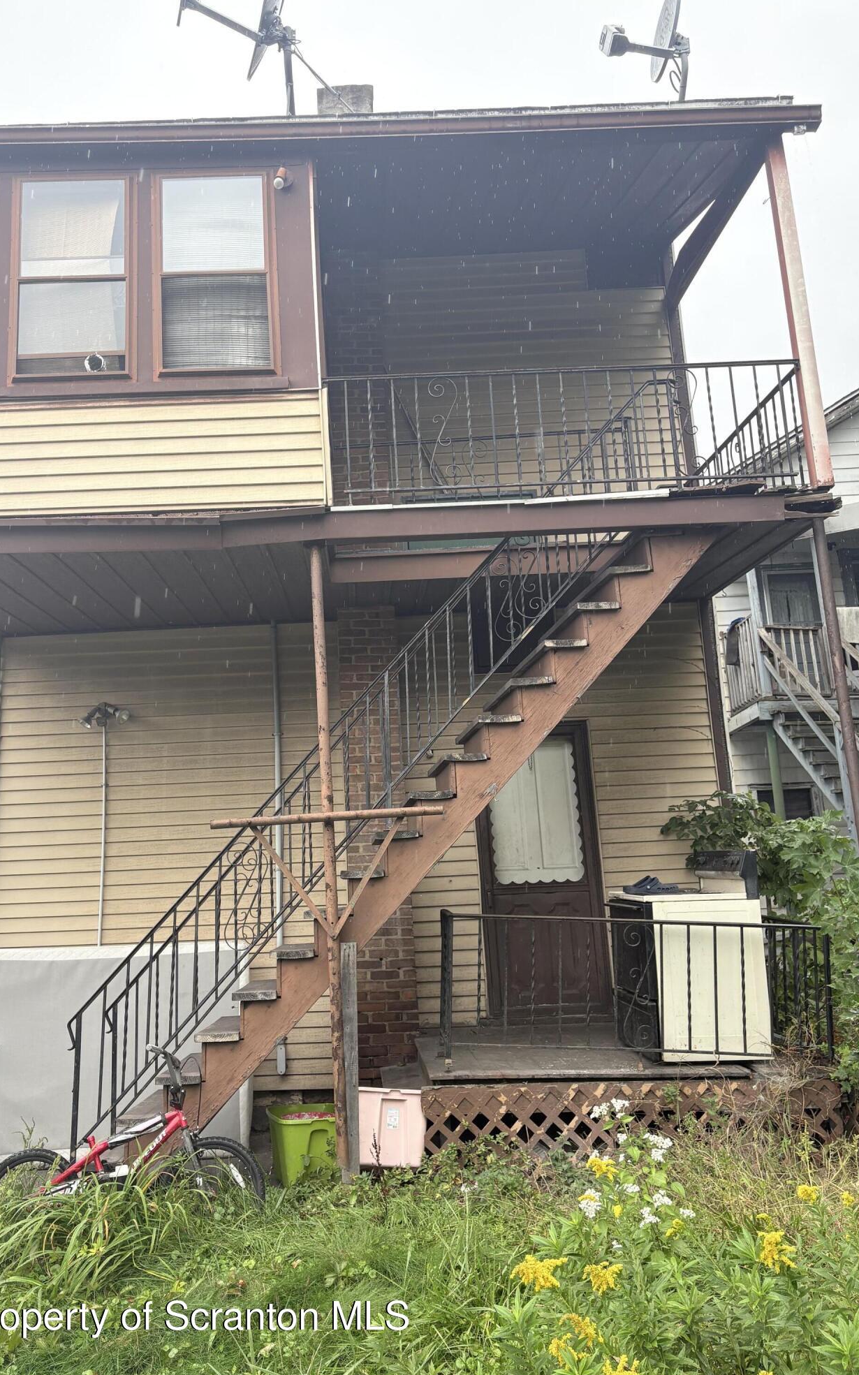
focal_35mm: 28
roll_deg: +2.7
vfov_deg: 66.5
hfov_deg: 44.3
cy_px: 682
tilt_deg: +13.8
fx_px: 1049
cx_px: 353
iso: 64
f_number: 1.6
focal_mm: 5.96
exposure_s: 1/430
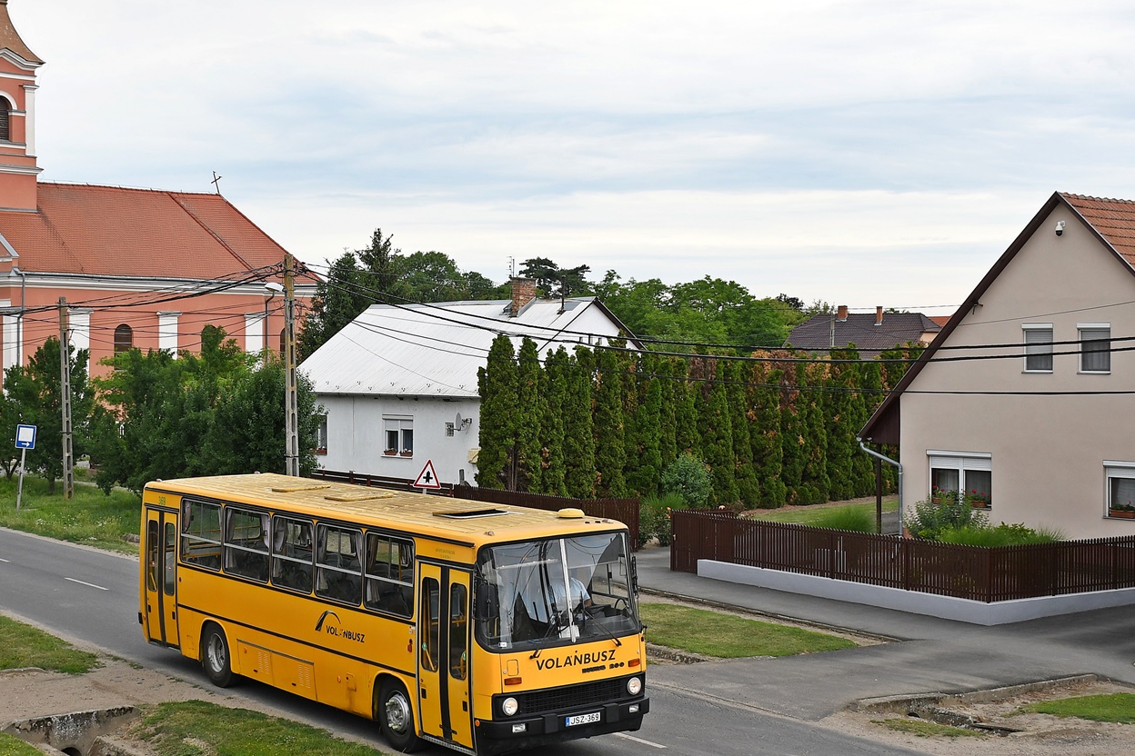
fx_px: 1892
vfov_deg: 22.6
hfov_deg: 33.3
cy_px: 341
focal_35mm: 60
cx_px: 439
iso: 250
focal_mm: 26
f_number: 5.6
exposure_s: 1/500
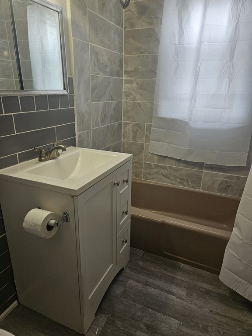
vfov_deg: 73.9
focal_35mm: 23
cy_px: 168
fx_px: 223
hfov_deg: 58.9
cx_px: 126
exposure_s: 1/120
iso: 50
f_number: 1.8
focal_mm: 5.4
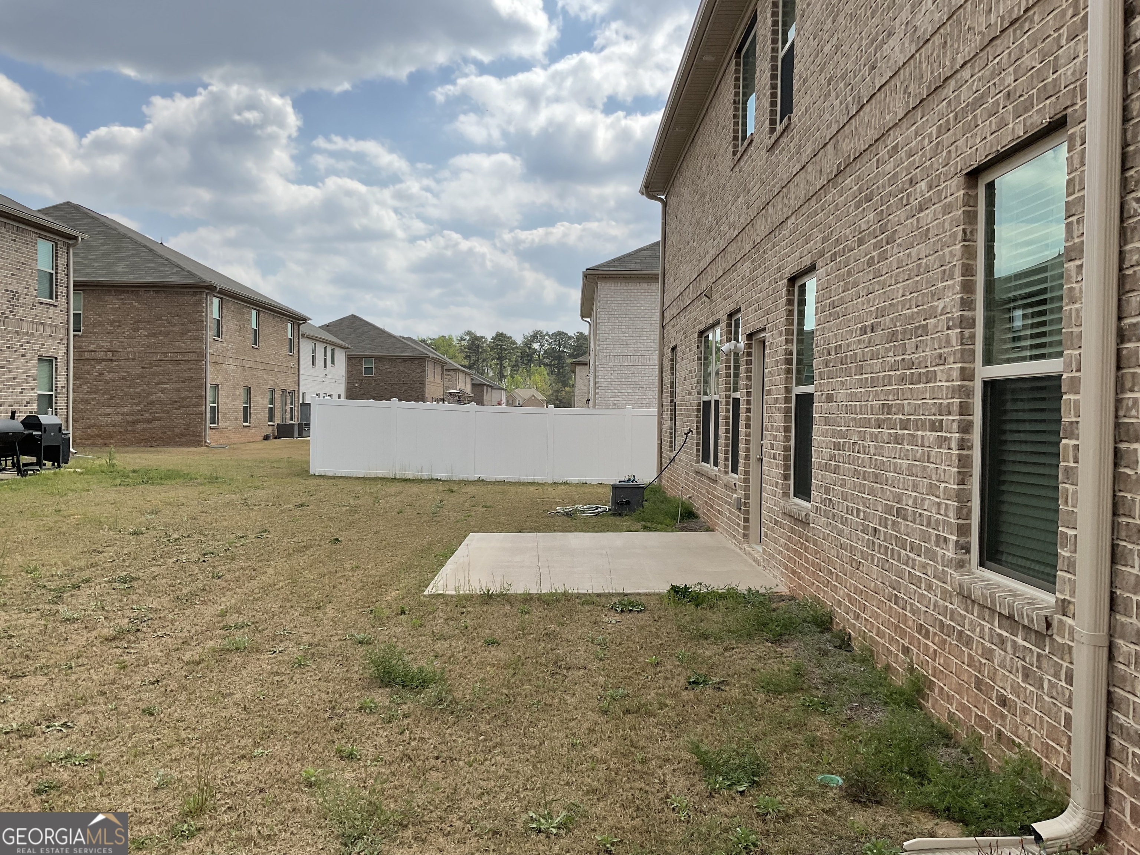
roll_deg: -0.5
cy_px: 428
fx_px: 955
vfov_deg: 48.2
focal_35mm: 29
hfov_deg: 61.7
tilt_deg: -1.1
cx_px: 570
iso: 16
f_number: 1.8
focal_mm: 3
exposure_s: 1/2801
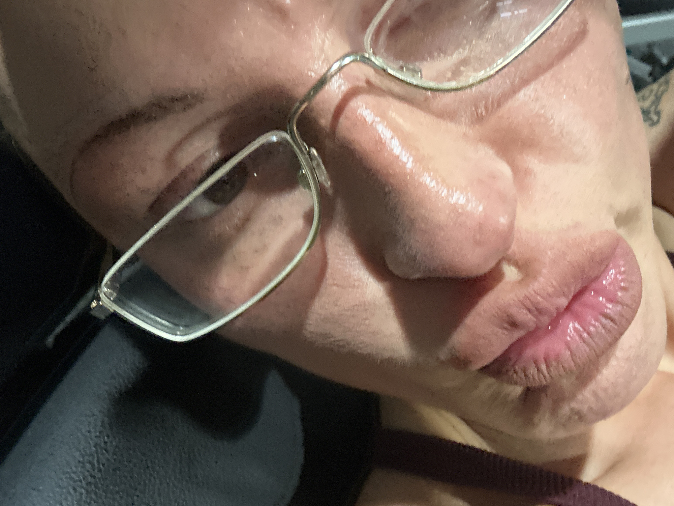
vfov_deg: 46.8
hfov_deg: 60.0
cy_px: 253
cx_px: 337
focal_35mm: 30
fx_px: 584
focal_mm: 2.69
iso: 250
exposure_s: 1/33
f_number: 1.9
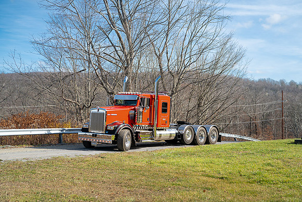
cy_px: 101
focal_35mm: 56
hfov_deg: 35.6
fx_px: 470
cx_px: 151
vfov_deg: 24.2
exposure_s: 1/60
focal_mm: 56
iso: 100
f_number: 2.5
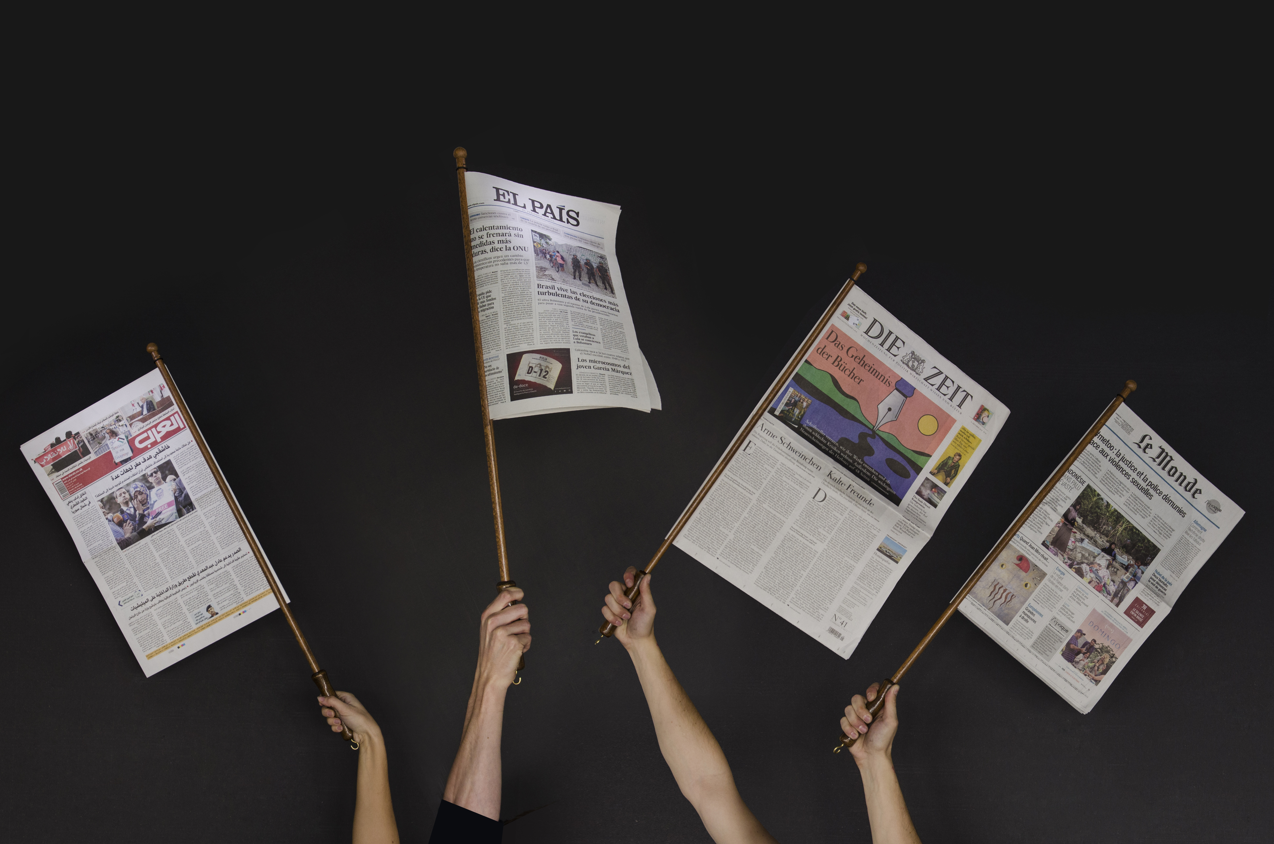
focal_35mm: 45
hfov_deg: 43.7
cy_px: 422
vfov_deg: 29.7
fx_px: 1589
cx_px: 637
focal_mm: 30
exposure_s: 1/40
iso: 320
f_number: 4.5
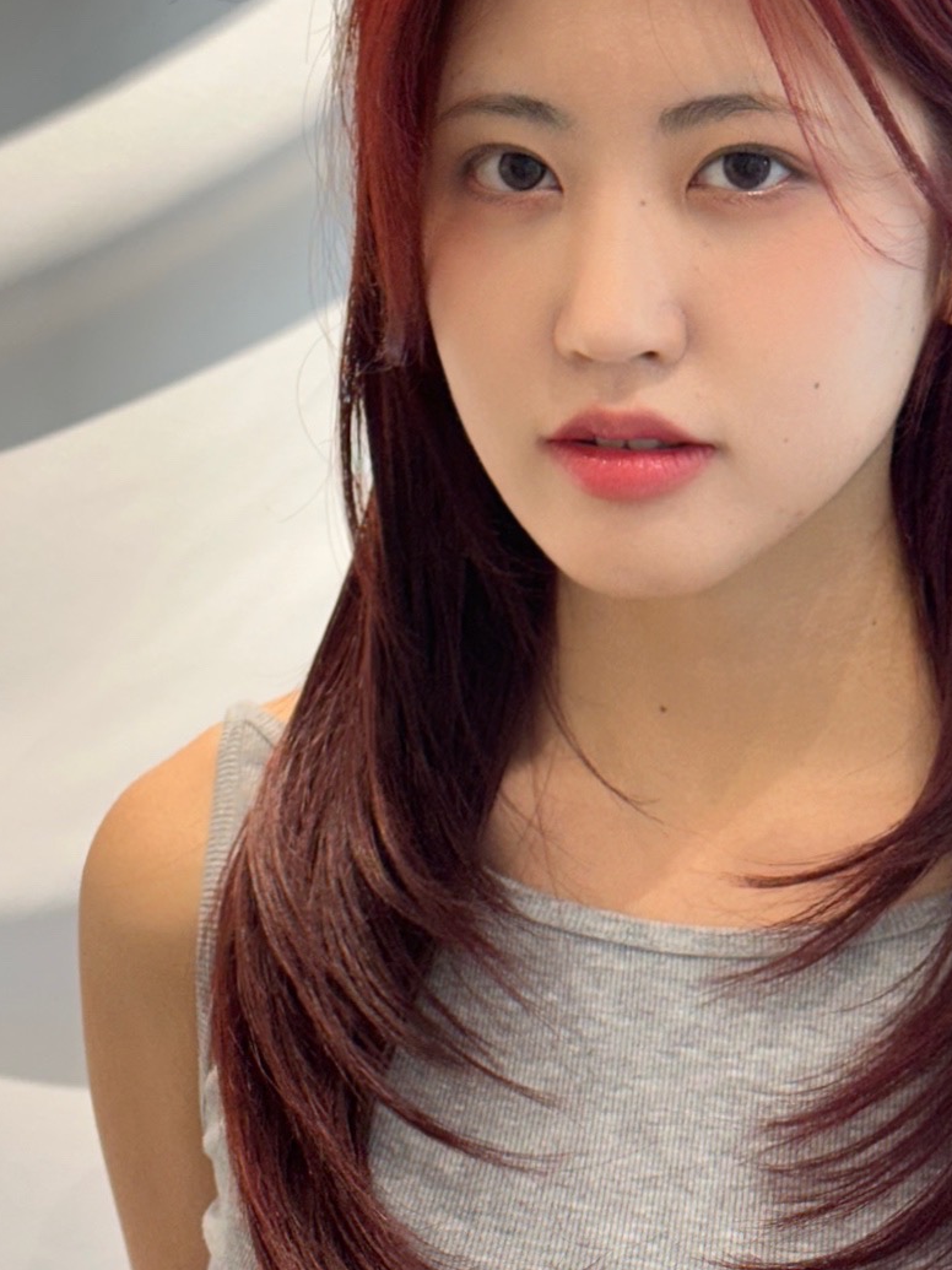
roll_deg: +0.0
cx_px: 739
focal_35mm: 95
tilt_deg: -10.8
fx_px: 3484
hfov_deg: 15.5
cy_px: 584
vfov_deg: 20.6
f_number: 1.78
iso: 100
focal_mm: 6.86
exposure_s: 1/120
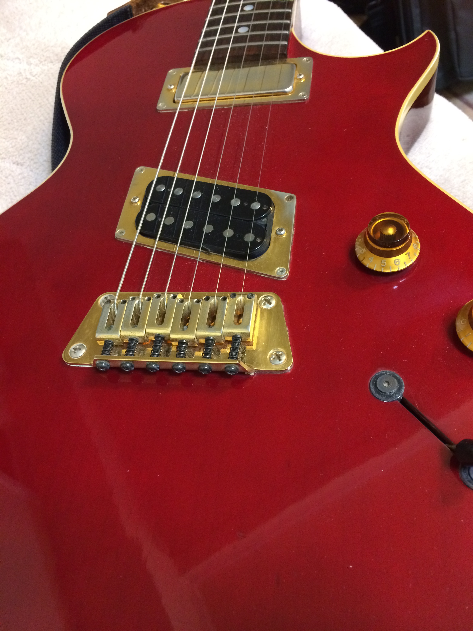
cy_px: 316
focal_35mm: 29
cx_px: 236
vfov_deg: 61.7
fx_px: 528
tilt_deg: -57.5
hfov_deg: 48.2
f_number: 2.2
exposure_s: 1/15
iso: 320
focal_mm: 4.15
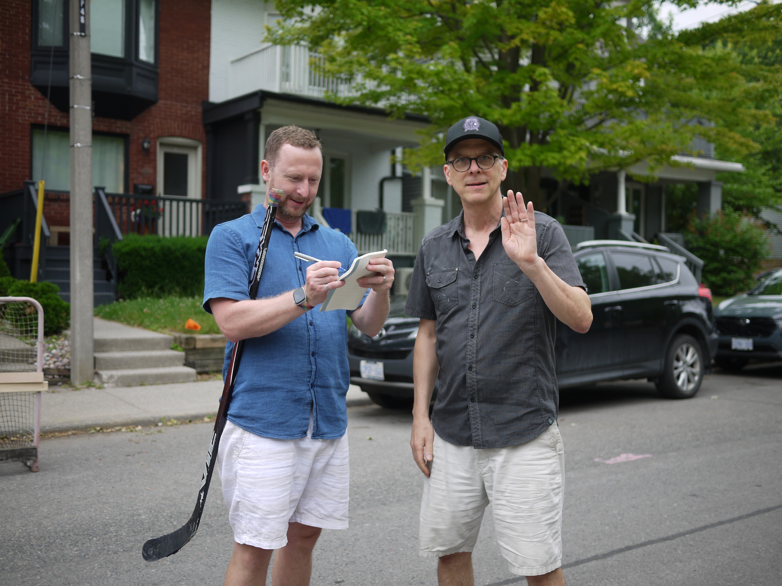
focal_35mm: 40
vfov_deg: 36.0
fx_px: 904
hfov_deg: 46.8
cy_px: 293
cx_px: 391
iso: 100
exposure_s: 1/800
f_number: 1.8
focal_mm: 20
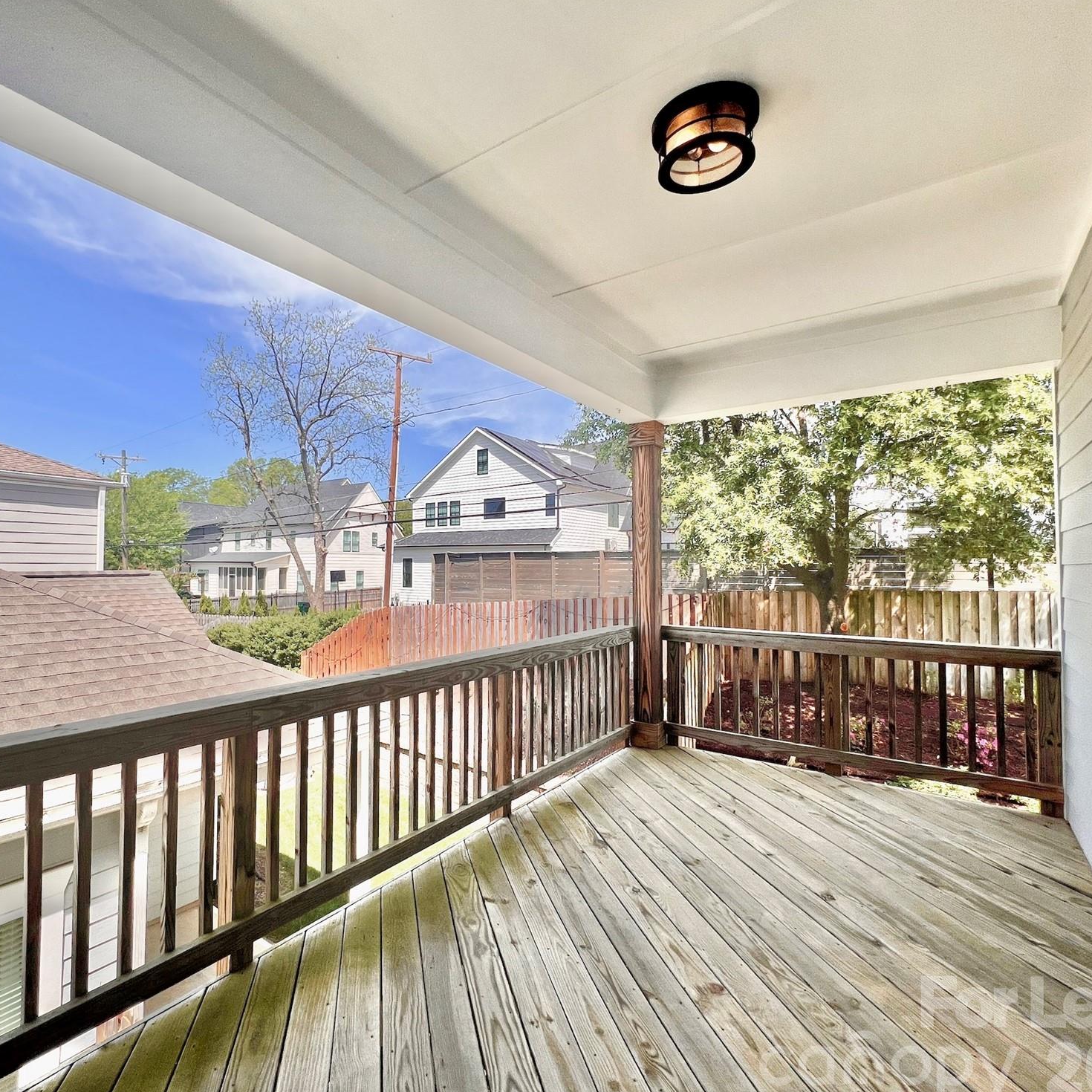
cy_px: 552
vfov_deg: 87.4
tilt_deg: +1.1
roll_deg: -0.6
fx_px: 571
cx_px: 446
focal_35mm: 16
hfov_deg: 86.5
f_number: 1.8
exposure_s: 1/1340
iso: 32
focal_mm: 1.57
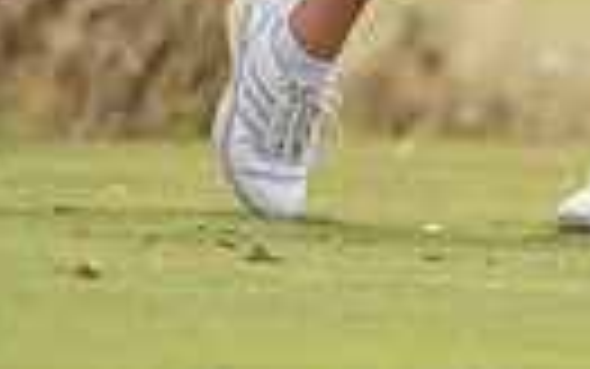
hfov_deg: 1.5
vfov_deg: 1.0
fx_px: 21861
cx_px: 892
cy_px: -493
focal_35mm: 1359
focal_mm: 300
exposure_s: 1/2500
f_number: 4
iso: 400
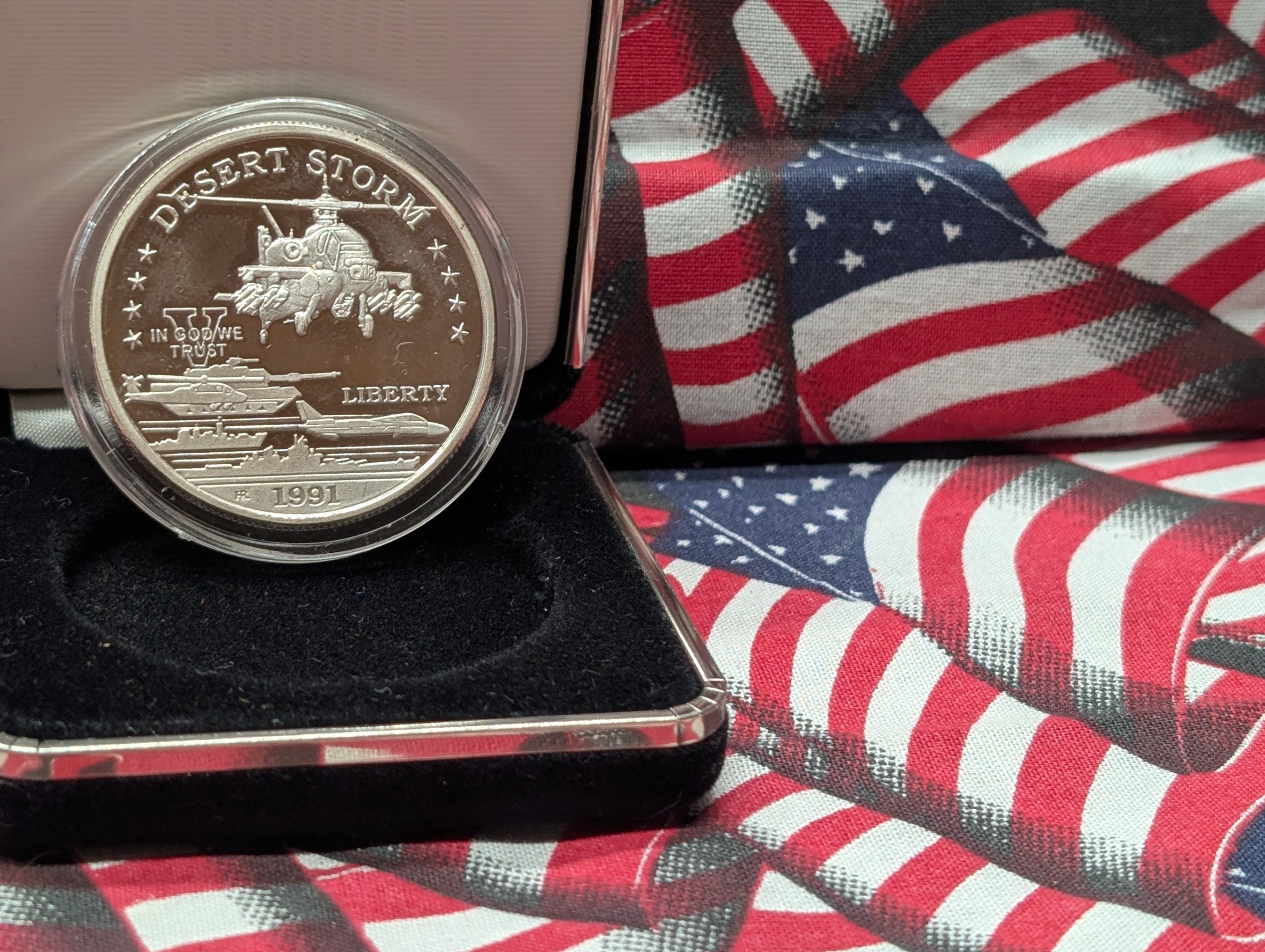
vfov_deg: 19.9
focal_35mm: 74
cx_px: 471
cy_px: 338
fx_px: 2708
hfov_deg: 26.2
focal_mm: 6.9
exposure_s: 1/36.8
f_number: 1.68
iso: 32
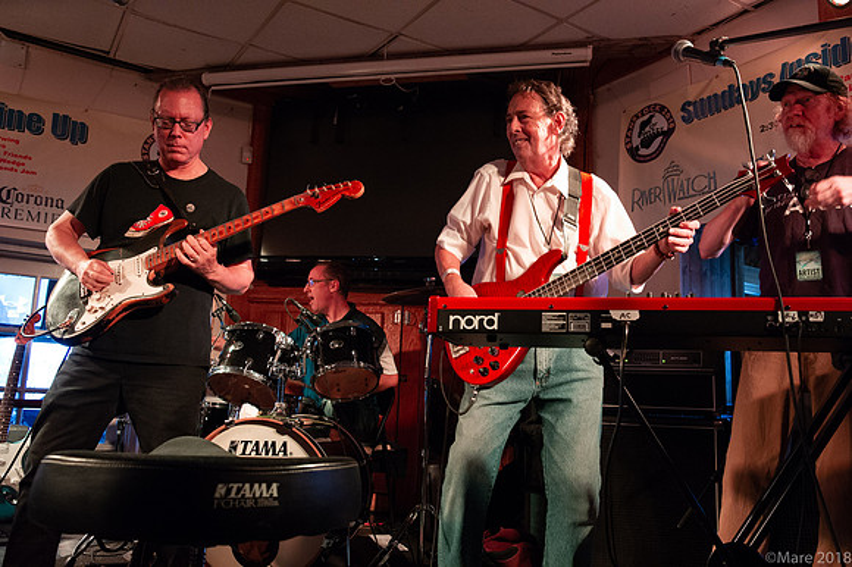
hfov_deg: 60.3
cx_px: 426
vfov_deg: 42.3
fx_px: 733
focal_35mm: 31
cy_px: 284
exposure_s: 1/50
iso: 6400
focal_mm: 31
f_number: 6.3
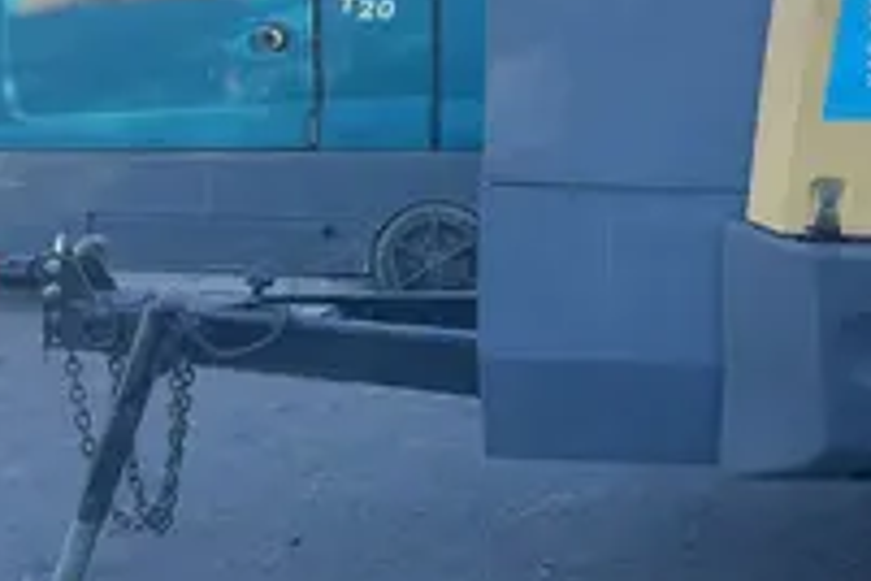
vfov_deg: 18.3
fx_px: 1790
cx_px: 1096
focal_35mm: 74
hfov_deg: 24.3
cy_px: 115
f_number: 1.6
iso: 50
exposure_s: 1/1009
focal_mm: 5.1
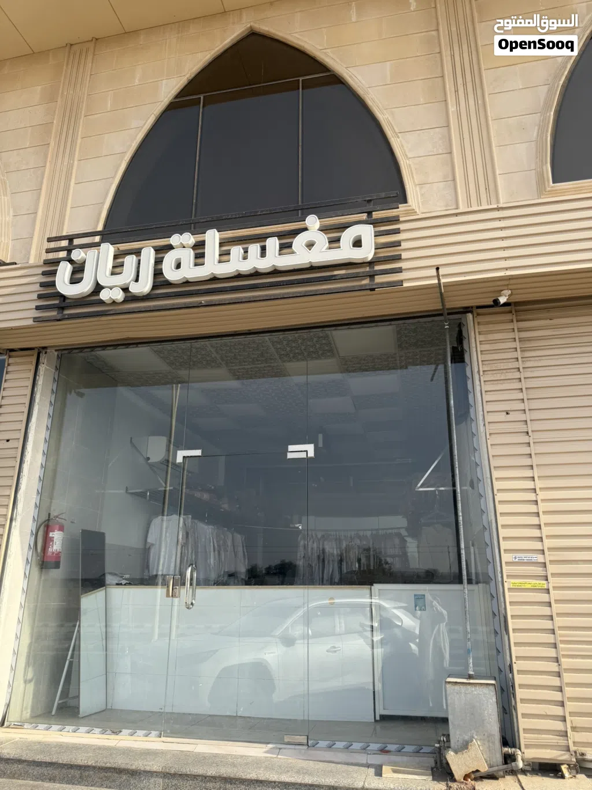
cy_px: 395
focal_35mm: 24
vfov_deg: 71.6
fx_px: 547
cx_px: 296
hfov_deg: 56.8
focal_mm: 6.76
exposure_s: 1/1855
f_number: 1.78
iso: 80
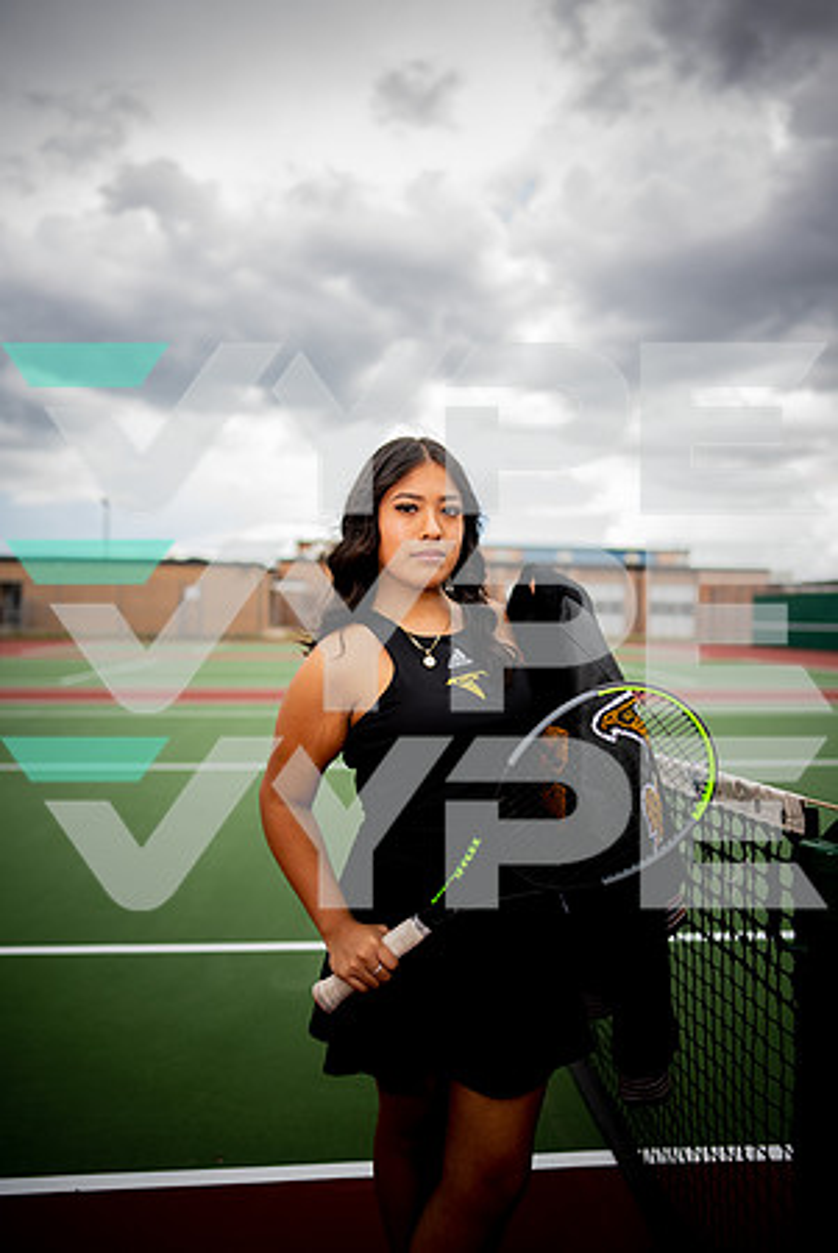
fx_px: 836
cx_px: 419
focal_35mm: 24
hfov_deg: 53.2
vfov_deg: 73.7
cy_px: 626
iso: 50
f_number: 1.4
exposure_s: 1/1000
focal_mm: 24
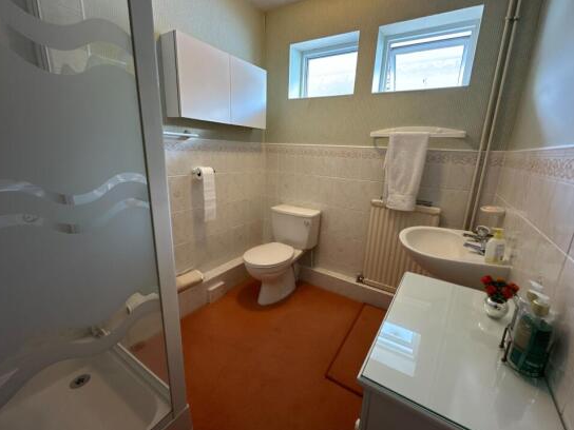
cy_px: 212
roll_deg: -2.8
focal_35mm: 15
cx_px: 298
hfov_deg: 98.1
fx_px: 249
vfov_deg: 81.7
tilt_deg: -15.0
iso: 500
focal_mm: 2.22
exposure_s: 1/25
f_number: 2.2
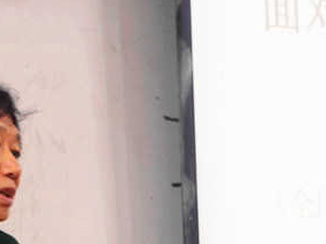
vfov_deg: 7.9
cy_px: 277
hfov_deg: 10.6
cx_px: 235
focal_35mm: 186
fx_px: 1752
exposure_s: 1/20
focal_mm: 14.1
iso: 125
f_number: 2.2
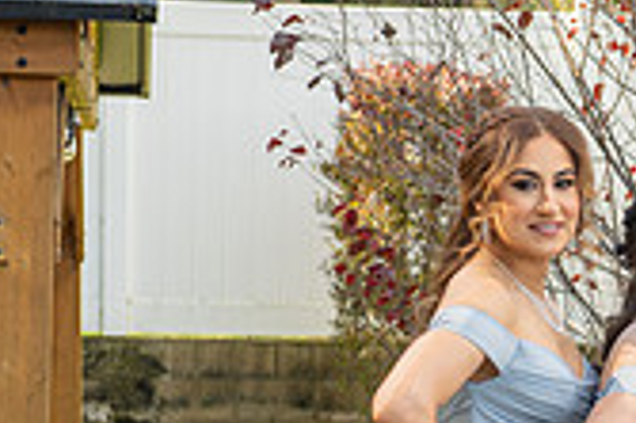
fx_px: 4112
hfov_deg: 8.6
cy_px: 548
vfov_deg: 5.8
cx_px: 942
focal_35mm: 233
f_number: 4.5
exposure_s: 1/200
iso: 200
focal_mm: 60
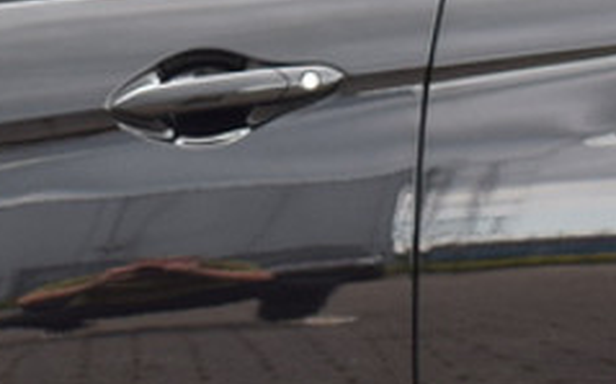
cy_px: -110
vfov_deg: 5.2
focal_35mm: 251
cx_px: 95
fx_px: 4211
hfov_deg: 8.3
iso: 400
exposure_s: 1/125
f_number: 5.6
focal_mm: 28
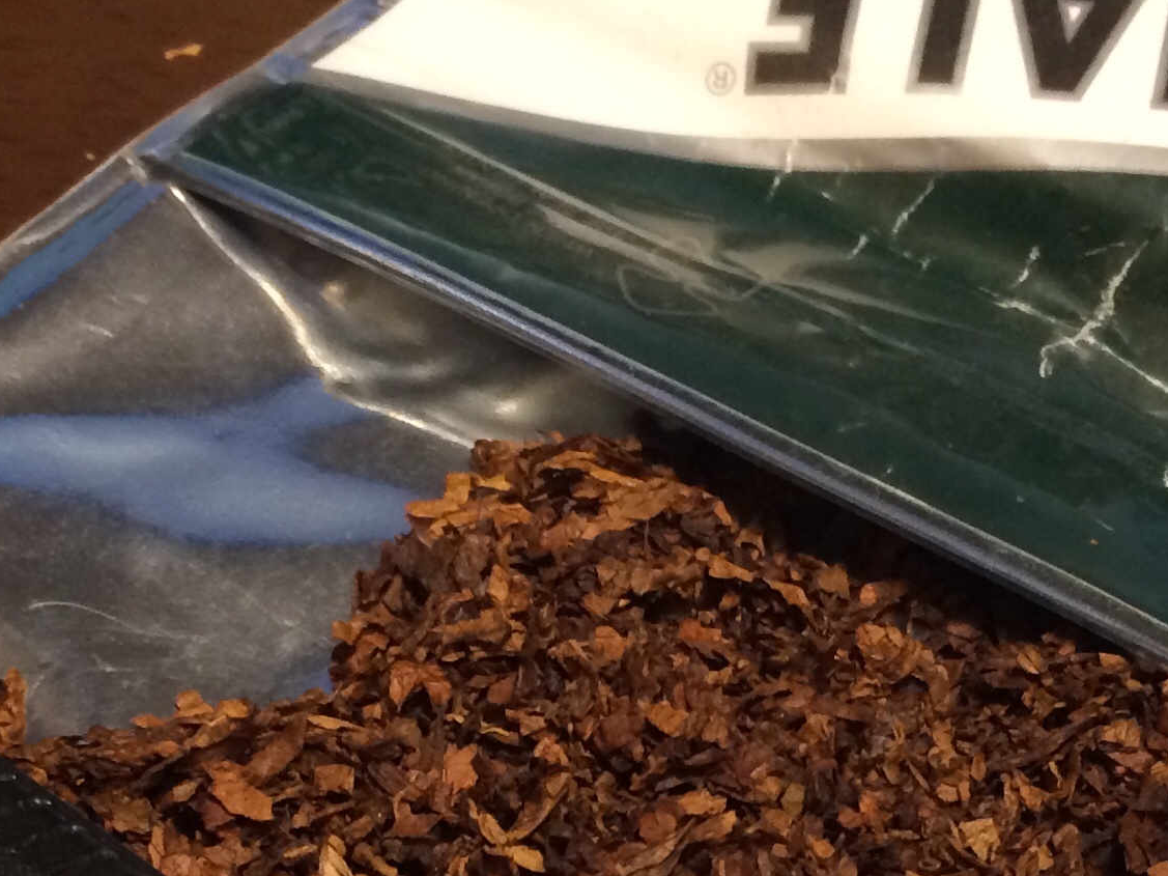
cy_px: 1051
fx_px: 2834
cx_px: 651
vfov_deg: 16.8
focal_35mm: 84
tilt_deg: -55.5
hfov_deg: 23.3
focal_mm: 4.15
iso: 160
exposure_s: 1/30
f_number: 2.2
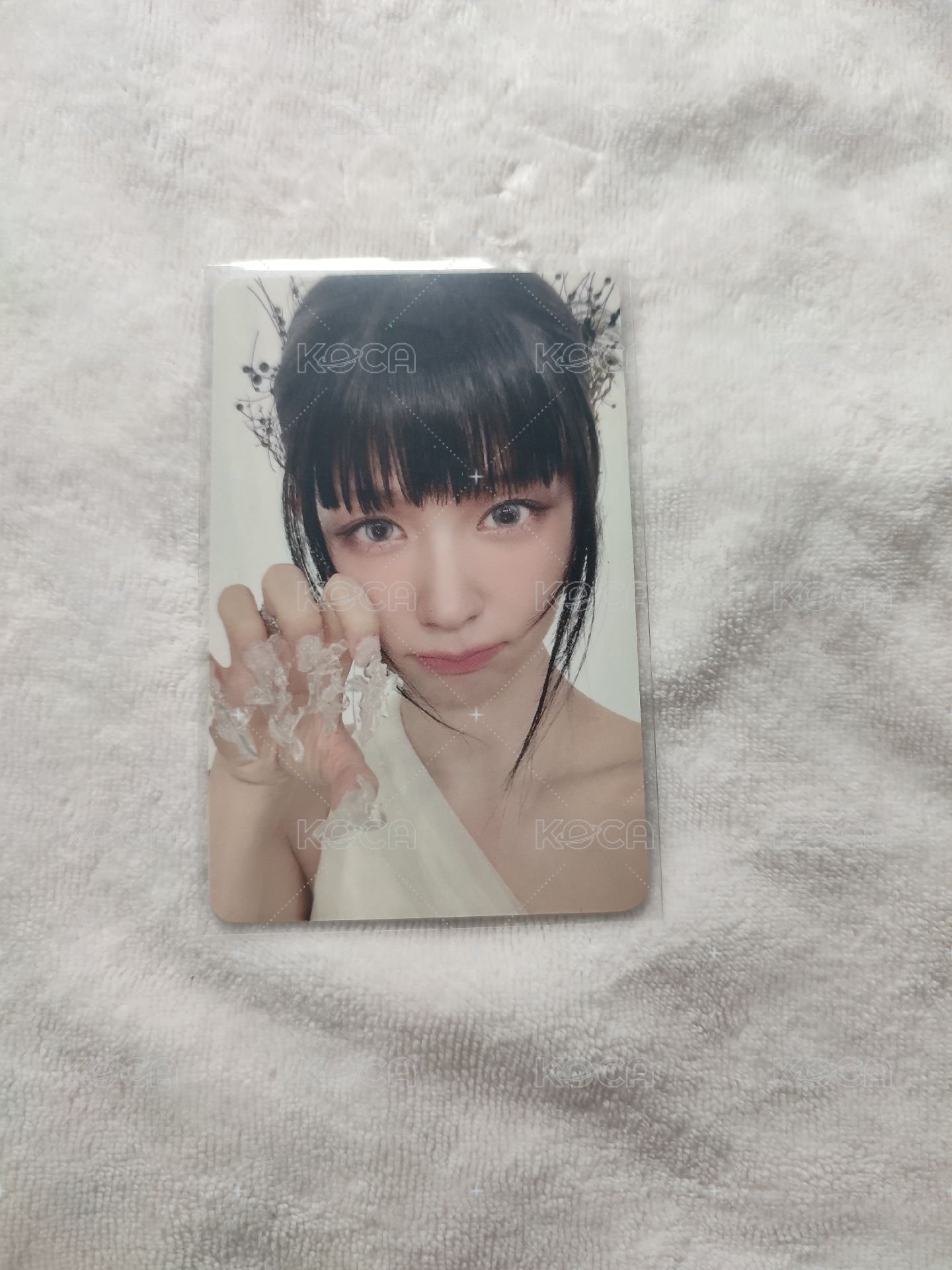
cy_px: 635
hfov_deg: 54.9
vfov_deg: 69.4
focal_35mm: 25
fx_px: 917
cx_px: 476
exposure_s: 1/40
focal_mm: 6.04
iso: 113
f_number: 1.9
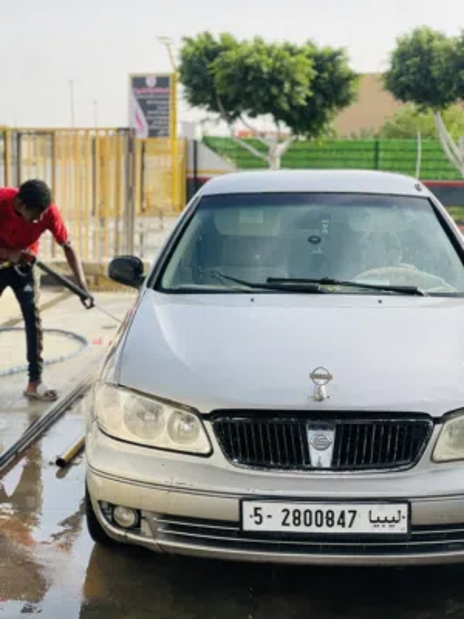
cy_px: 310
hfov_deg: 22.9
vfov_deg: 30.3
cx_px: 232
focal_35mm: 64
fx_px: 1144
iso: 32
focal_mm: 7.5
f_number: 2.2
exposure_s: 1/518
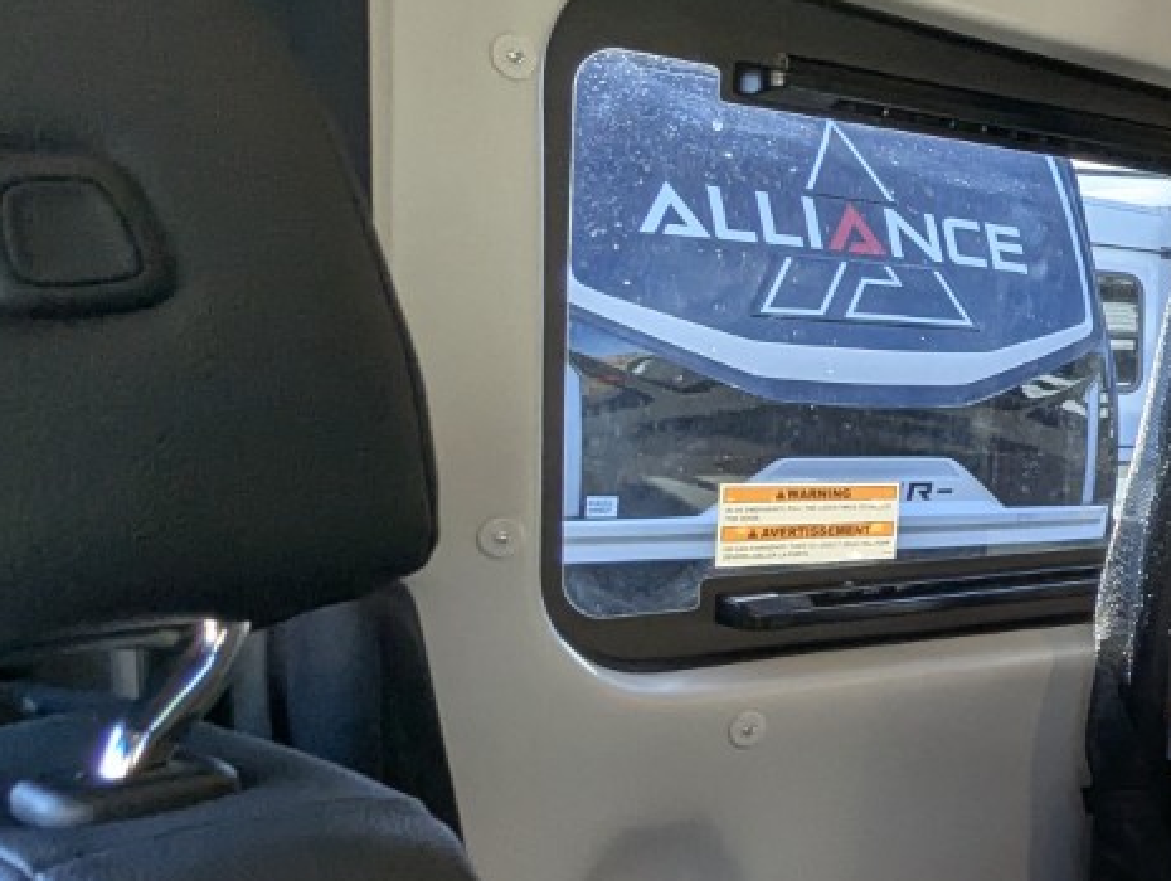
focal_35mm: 48
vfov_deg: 30.1
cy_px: 589
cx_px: 1668
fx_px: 1626
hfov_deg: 28.7
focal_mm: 2.35
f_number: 2.2
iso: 156
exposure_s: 1/210
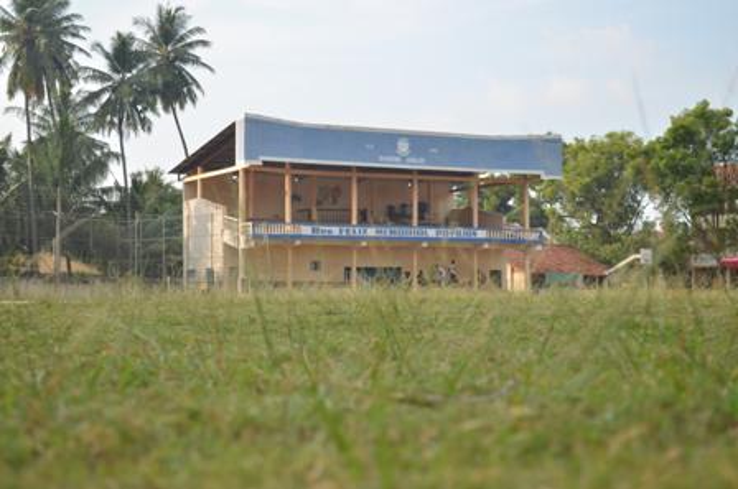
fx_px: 1289
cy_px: 244
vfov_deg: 21.5
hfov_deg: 31.9
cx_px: 369
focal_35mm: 63
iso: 100
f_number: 5.3
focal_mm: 42
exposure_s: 1/250
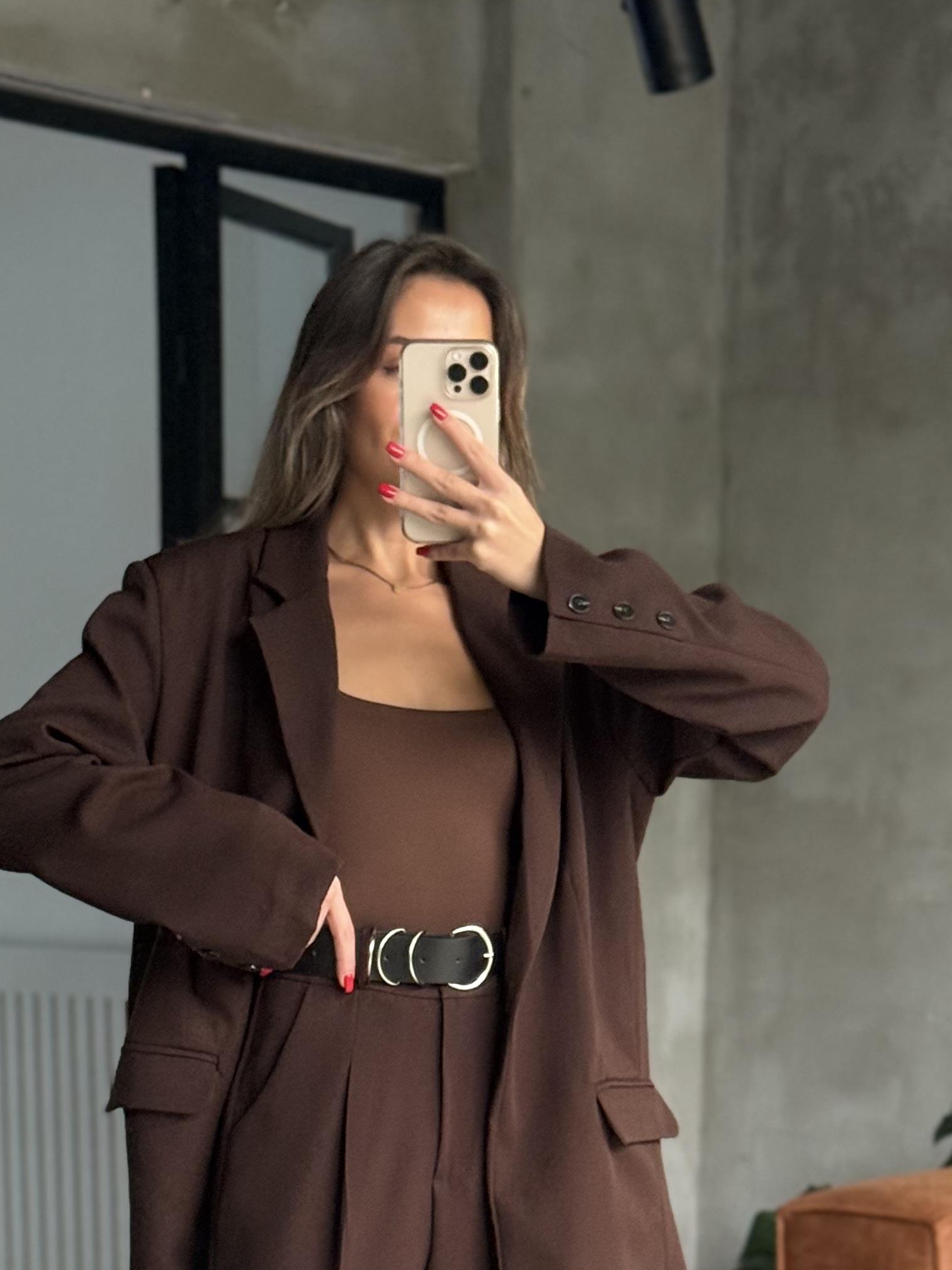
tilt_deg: -16.6
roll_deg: +0.7
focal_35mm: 96
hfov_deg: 15.4
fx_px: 3520
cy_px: 1072
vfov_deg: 20.1
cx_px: 316
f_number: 1.78
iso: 320
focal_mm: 6.76
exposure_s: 1/40
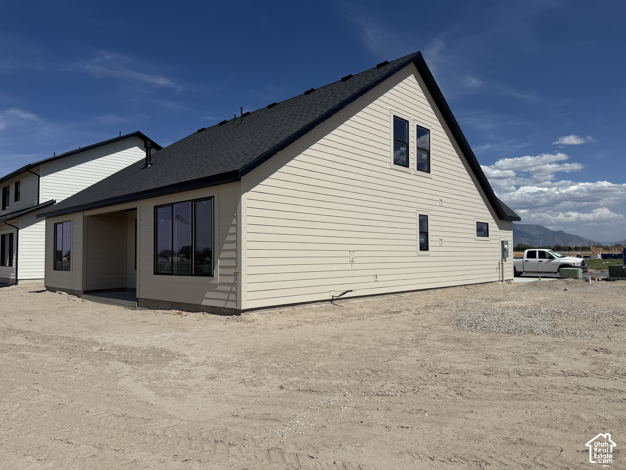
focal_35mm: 24
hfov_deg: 71.6
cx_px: 313
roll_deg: +1.0
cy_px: 235
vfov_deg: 56.8
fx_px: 434
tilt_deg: +4.3
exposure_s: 1/14286
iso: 80
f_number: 1.78
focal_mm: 6.76
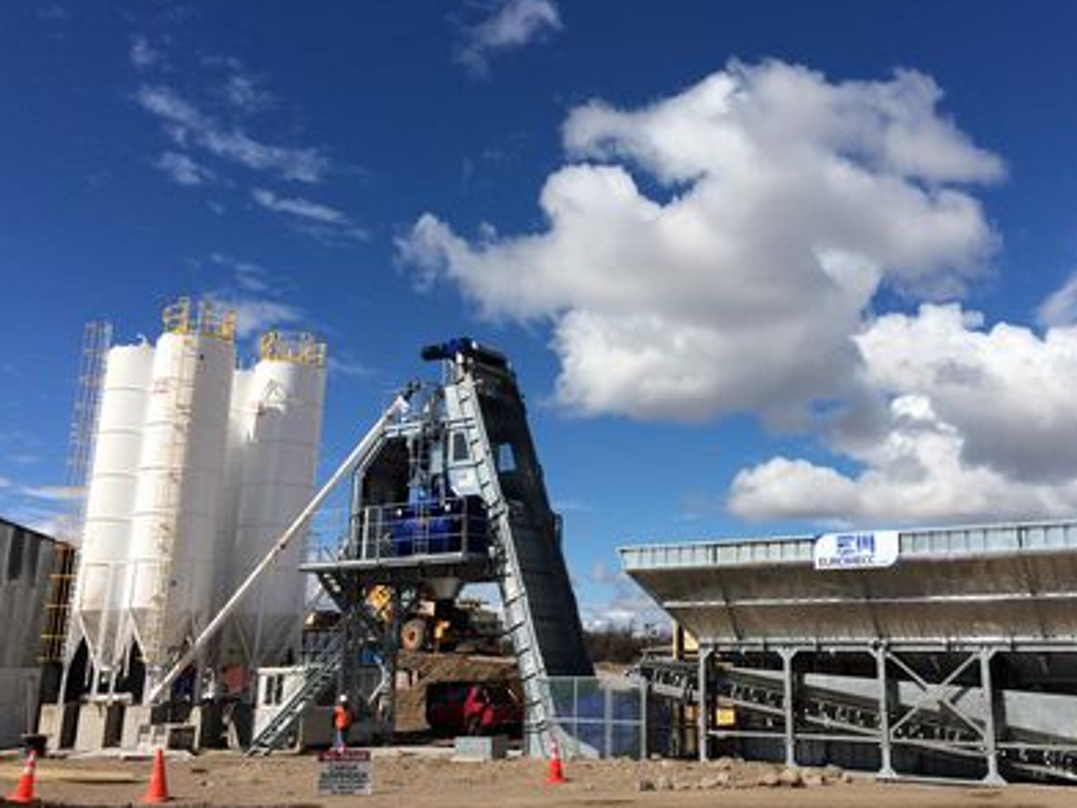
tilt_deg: +13.6
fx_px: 1151
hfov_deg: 49.9
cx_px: 640
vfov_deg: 38.6
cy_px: 342
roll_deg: -0.2
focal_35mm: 37
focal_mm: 4.15
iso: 40
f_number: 2.2
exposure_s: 1/5128
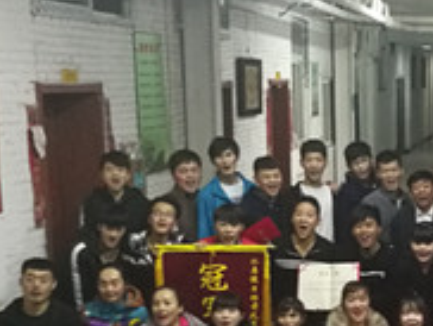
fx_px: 927
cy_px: 268
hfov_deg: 24.3
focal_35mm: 74
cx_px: 495
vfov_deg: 19.7
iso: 640
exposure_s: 1/20
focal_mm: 4.5
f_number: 2.2
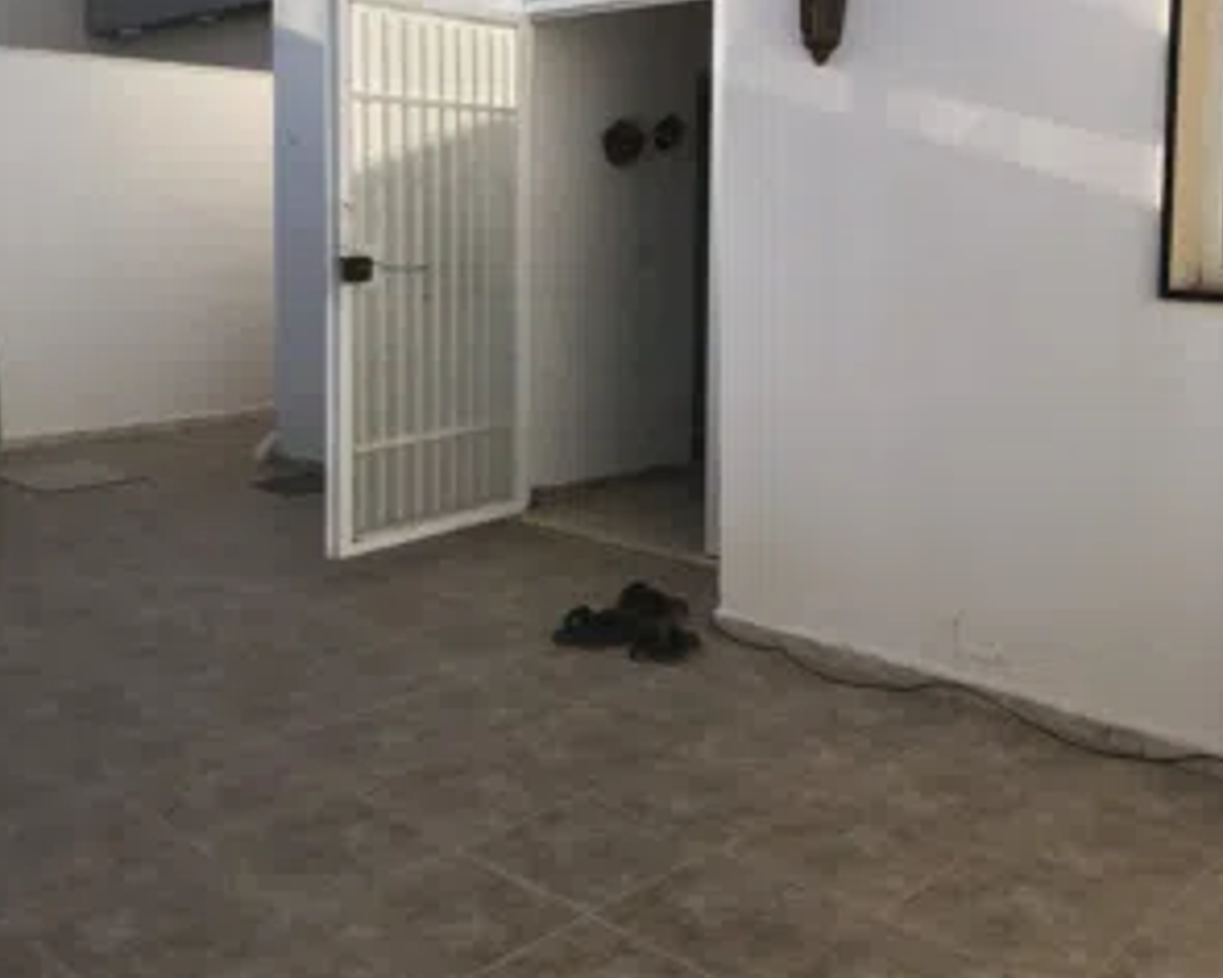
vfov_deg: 39.5
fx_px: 1339
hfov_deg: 49.1
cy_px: 294
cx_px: 614
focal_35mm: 37
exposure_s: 1/1499
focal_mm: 3.99
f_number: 1.8
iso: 20
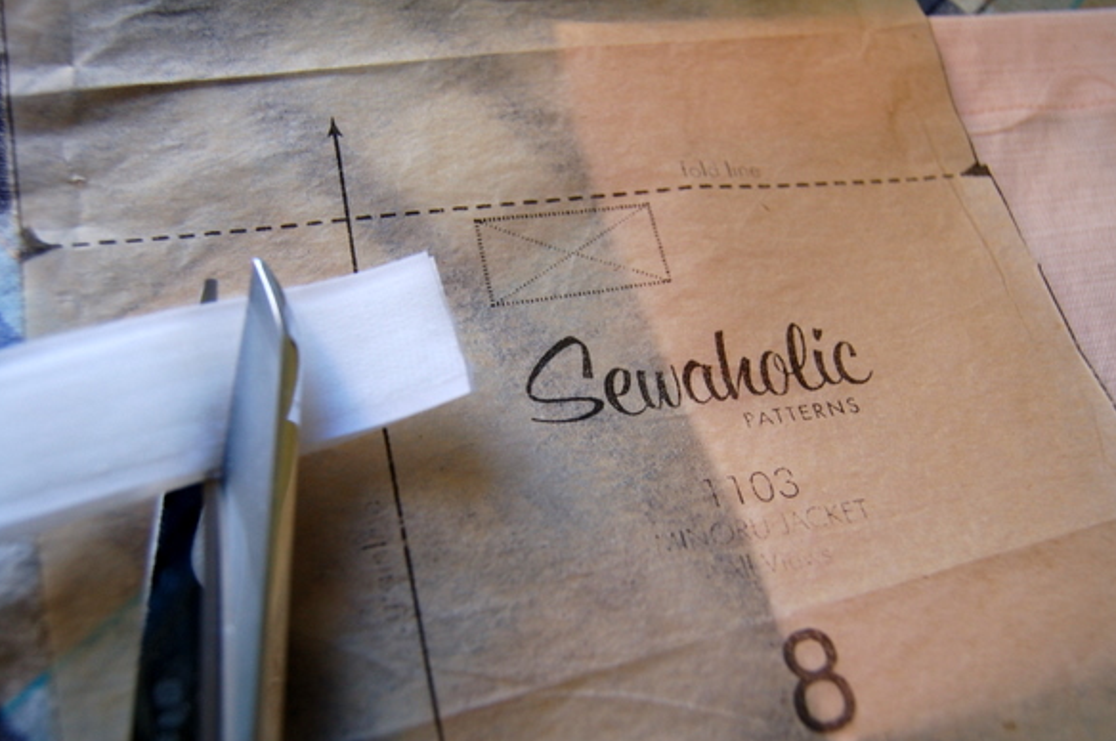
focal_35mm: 37
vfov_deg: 35.9
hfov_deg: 51.9
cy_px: 379
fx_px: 1146
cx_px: 564
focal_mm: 24
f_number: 4.5
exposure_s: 1/80
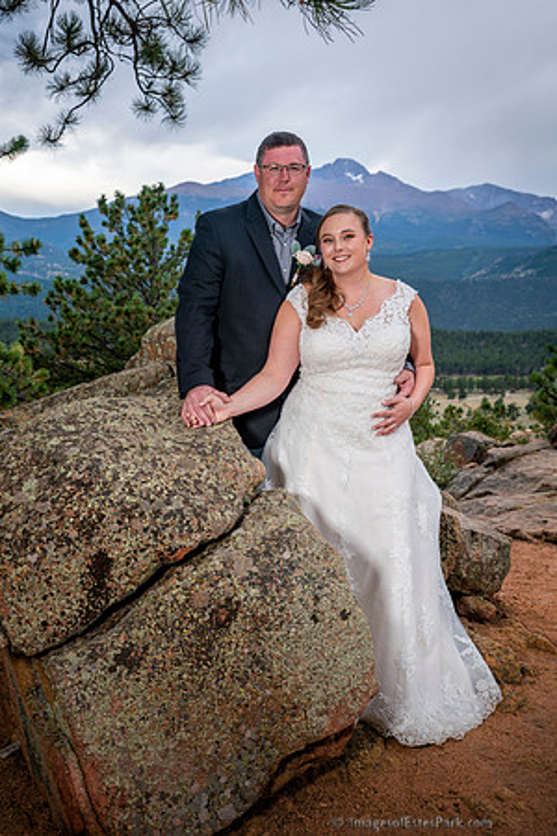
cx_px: 278
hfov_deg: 37.9
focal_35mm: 35
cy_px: 418
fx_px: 812
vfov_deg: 54.4
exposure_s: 1/60
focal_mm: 35
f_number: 5
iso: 100
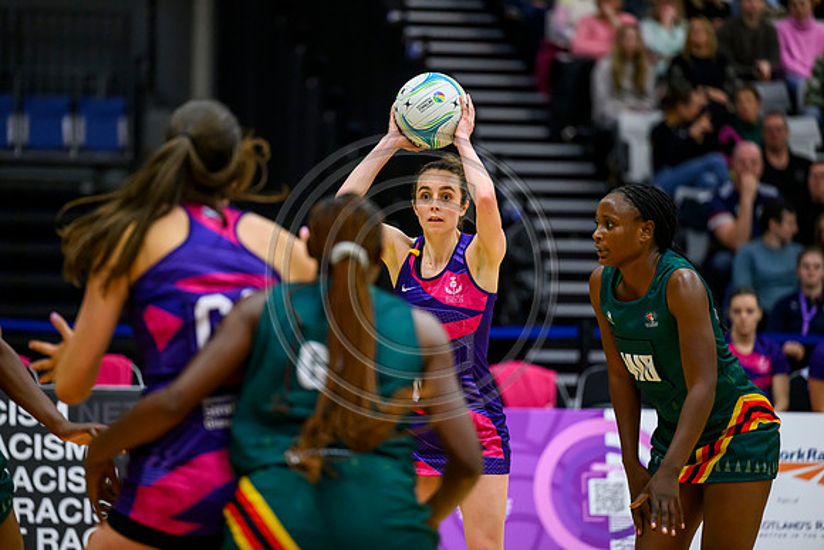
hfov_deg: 10.3
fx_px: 4579
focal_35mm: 200
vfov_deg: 6.9
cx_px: 412
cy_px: 275
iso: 4000
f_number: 2.8
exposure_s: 1/1000
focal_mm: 200
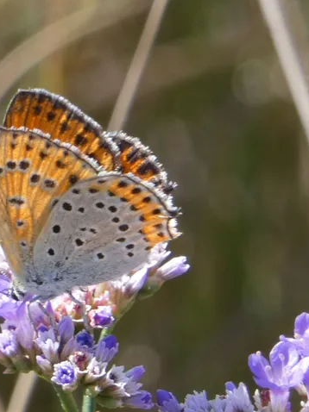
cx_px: 72
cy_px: 206
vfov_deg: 3.6
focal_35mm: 553
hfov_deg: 2.7
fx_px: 6588
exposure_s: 1/80
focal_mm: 74
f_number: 5.6
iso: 100
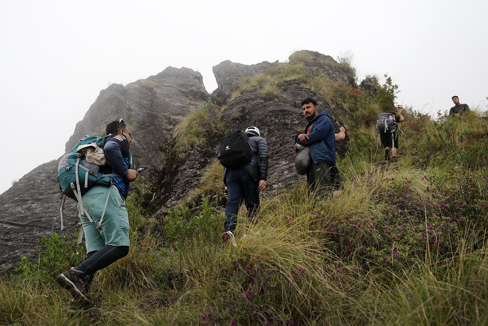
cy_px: 163
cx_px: 244
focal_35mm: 36
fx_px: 488
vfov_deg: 36.9
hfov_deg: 53.1
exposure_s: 1/640
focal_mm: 24
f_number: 4
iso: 250
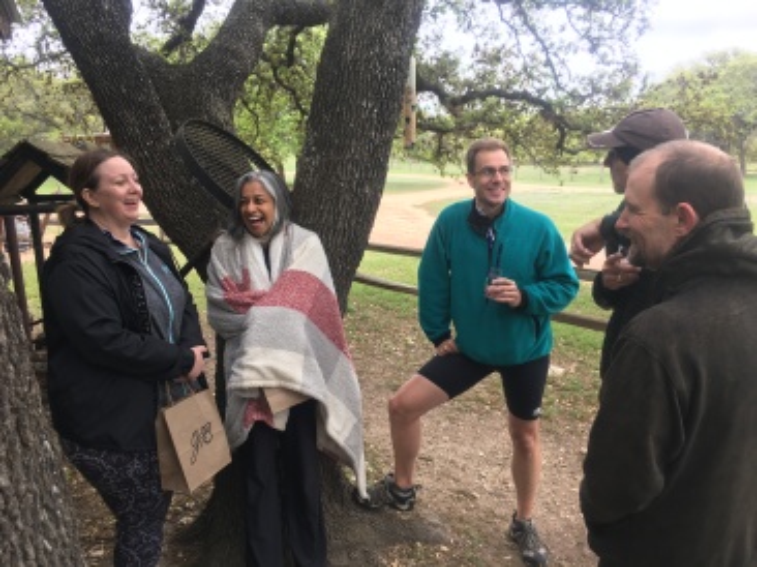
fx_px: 634
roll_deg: +2.5
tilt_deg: -8.7
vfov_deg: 48.2
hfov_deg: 61.7
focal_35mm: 29
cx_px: 378
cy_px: 284
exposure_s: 1/161
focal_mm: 4.15
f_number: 2.2
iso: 25
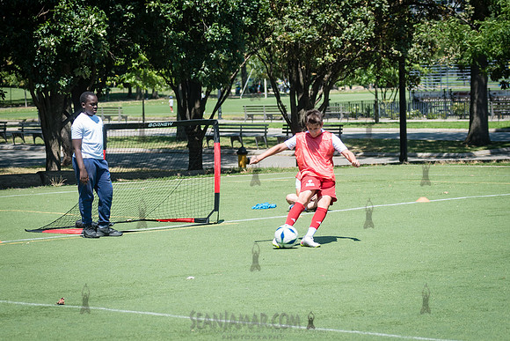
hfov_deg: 15.2
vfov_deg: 10.2
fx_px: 1908
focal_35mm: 135
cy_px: 190
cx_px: 303
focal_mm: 80
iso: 200
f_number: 4
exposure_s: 1/1250
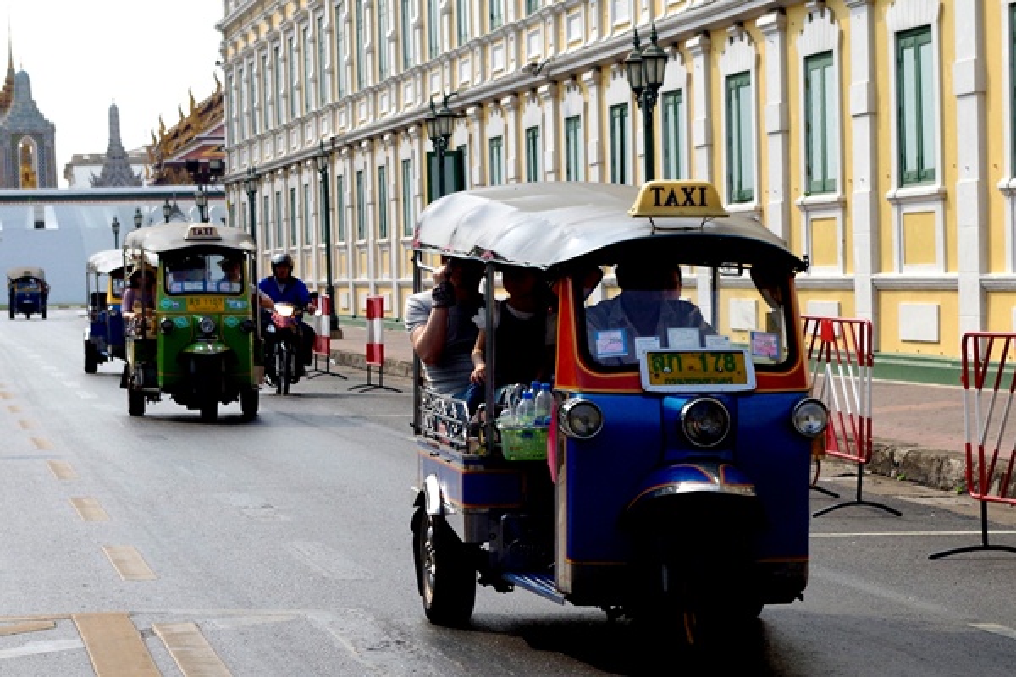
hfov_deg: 27.0
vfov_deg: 18.2
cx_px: 508
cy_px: 338
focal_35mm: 75
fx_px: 2117
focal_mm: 50
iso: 400
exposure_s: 1/1000
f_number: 8
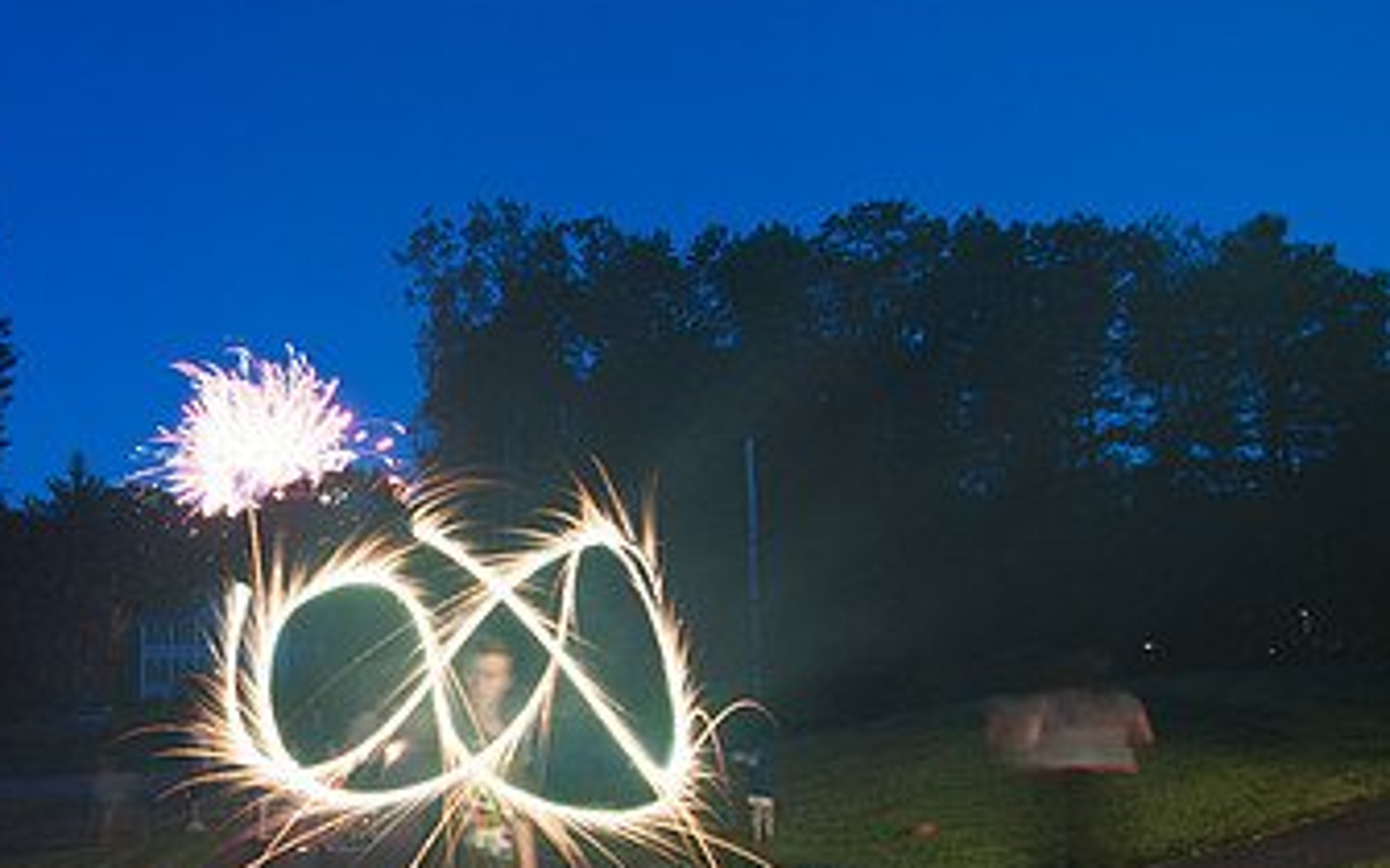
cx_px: 352
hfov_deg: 61.1
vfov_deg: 42.4
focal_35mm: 29
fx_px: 1099
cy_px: 601
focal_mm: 11
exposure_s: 2
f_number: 2.8
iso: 200
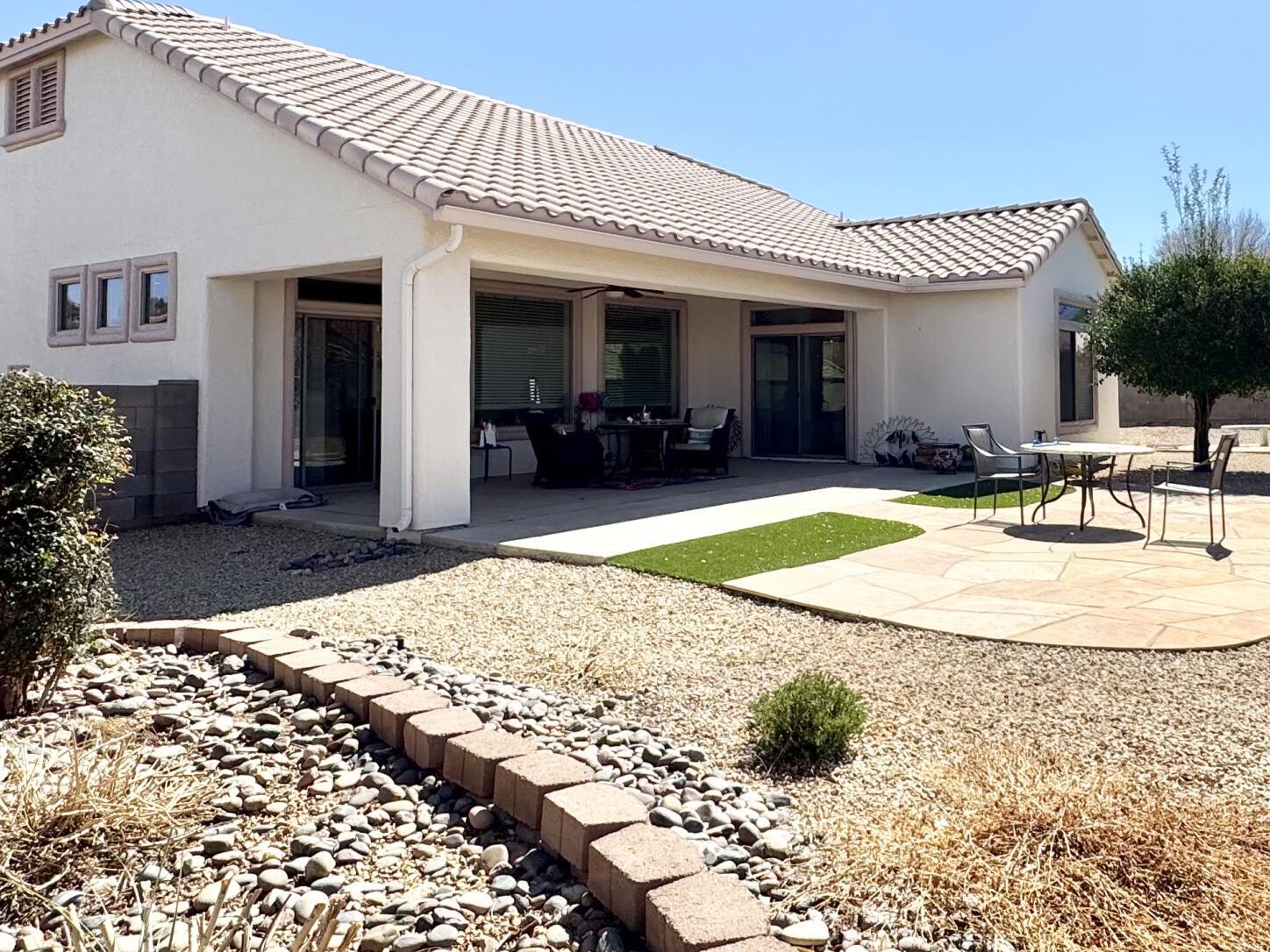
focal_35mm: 29
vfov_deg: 47.7
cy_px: 344
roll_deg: +0.4
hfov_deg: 60.9
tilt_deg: +1.9
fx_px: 1064
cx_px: 789
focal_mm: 2.22
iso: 50
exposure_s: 1/2415
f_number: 2.2
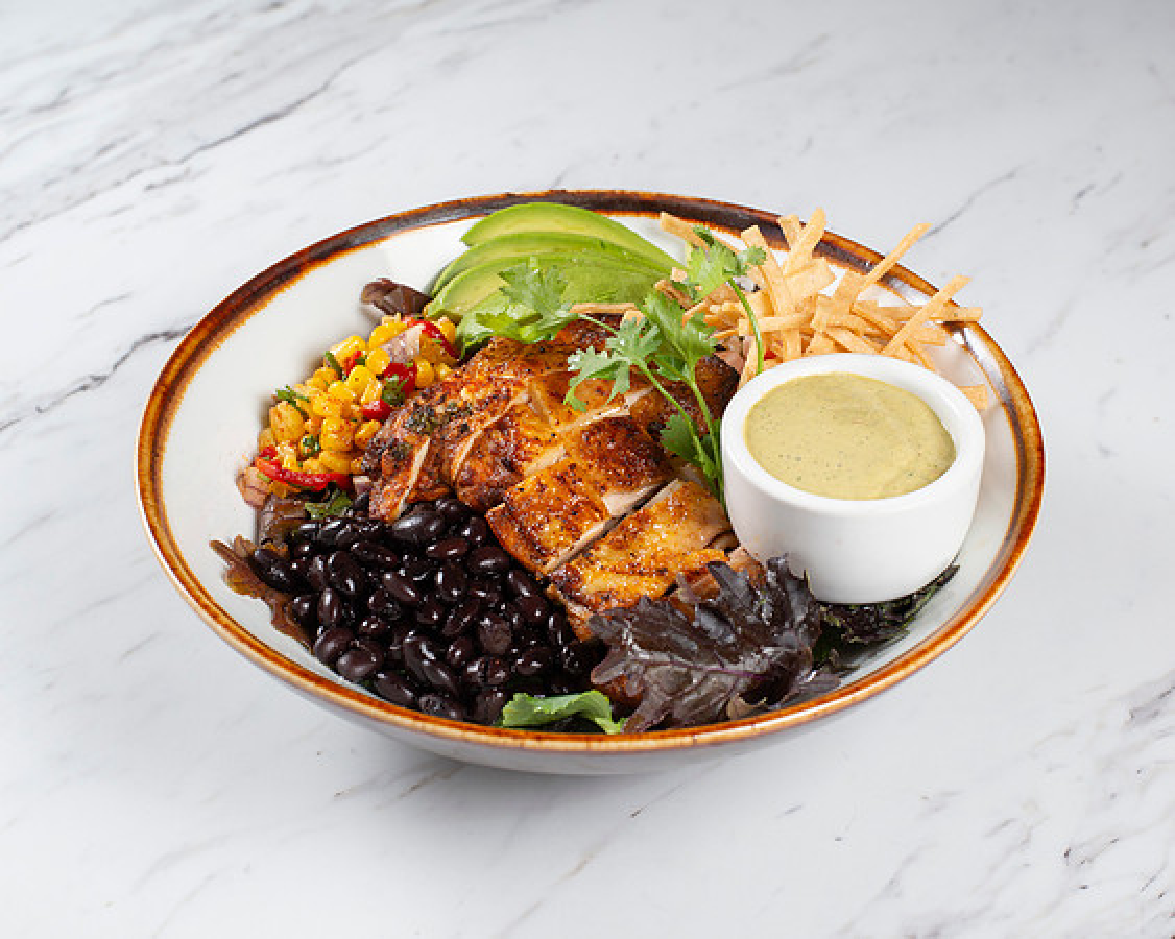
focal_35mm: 62
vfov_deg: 24.7
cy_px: 484
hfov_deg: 30.7
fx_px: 2140
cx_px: 596
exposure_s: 1/125
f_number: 8
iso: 200
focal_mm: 50
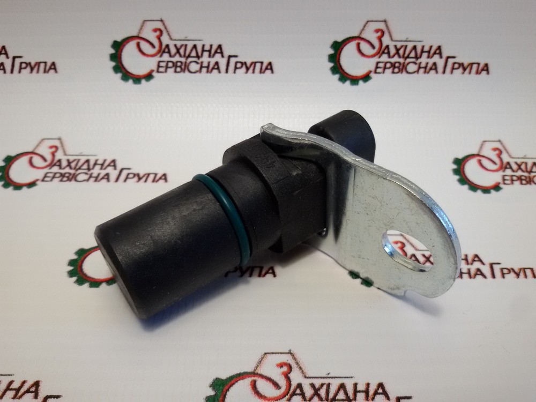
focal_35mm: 31
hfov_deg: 58.4
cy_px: 201
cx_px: 268
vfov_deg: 45.4
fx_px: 480
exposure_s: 1/100
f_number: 2.4
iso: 64
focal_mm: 2.93
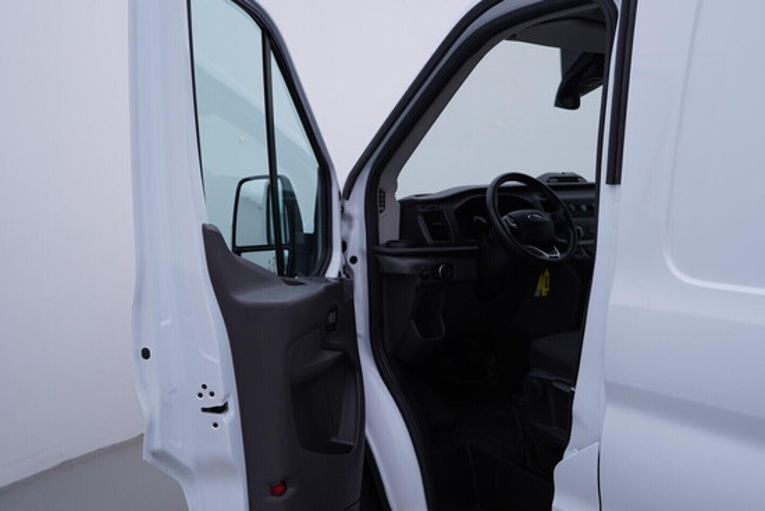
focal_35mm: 36
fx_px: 765
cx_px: 382
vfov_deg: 36.9
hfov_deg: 53.1
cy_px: 256
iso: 125
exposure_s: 1/100
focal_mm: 24
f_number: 4.5
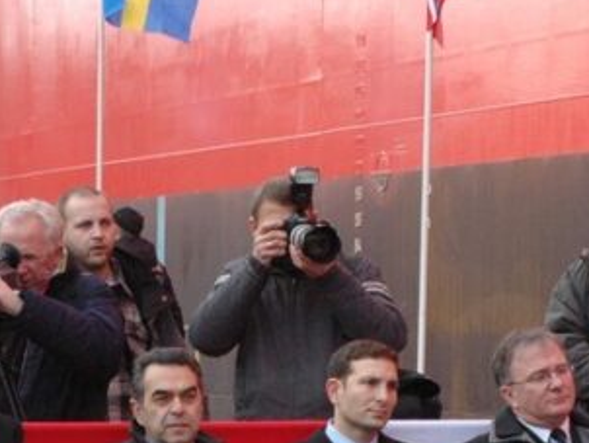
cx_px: 183
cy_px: 549
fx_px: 3740
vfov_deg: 6.7
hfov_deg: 9.0
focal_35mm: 220
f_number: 9
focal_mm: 45
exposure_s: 1/125
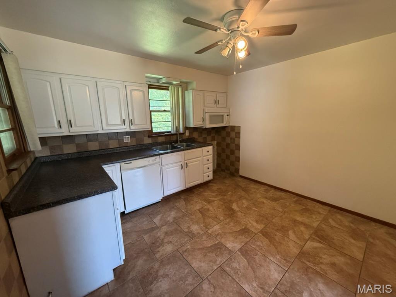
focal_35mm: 14
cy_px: 148
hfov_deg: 102.1
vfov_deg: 85.7
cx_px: 198
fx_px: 160
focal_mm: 2.22
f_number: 2.2
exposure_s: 1/120
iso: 500
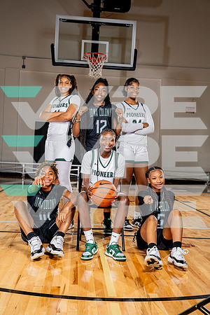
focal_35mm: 43
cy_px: 158
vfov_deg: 45.4
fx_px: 376
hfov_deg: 31.2
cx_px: 105
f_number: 5.6
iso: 200
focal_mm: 43
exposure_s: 1/250
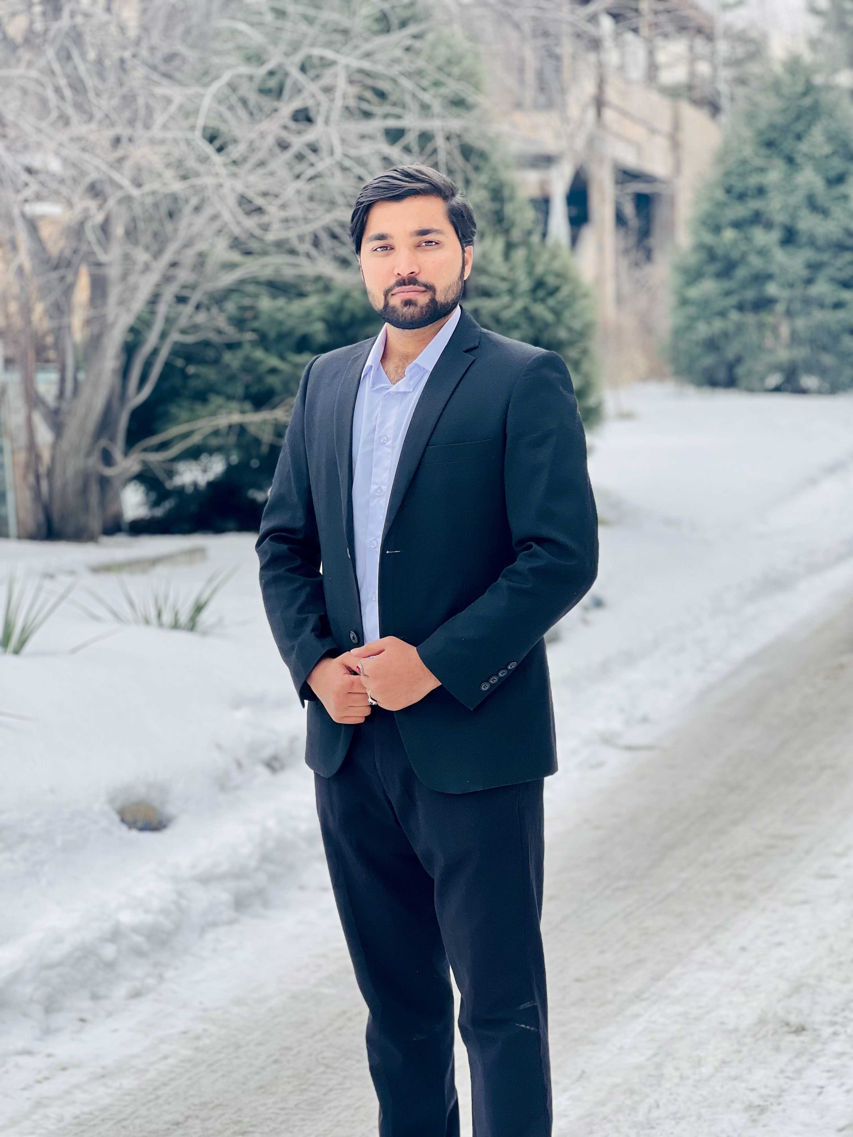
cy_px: 568
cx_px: 426
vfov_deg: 25.3
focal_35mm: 77
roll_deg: +1.9
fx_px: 2530
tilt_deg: -2.5
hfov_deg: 19.1
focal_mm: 9
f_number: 2.8
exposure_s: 1/209
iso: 25
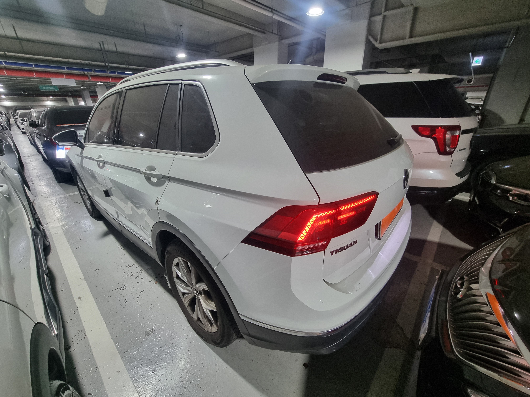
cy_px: 198
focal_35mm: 13
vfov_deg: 89.9
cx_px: 265
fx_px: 199
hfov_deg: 106.2
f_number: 2.2
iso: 400
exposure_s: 1/30
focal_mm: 2.2
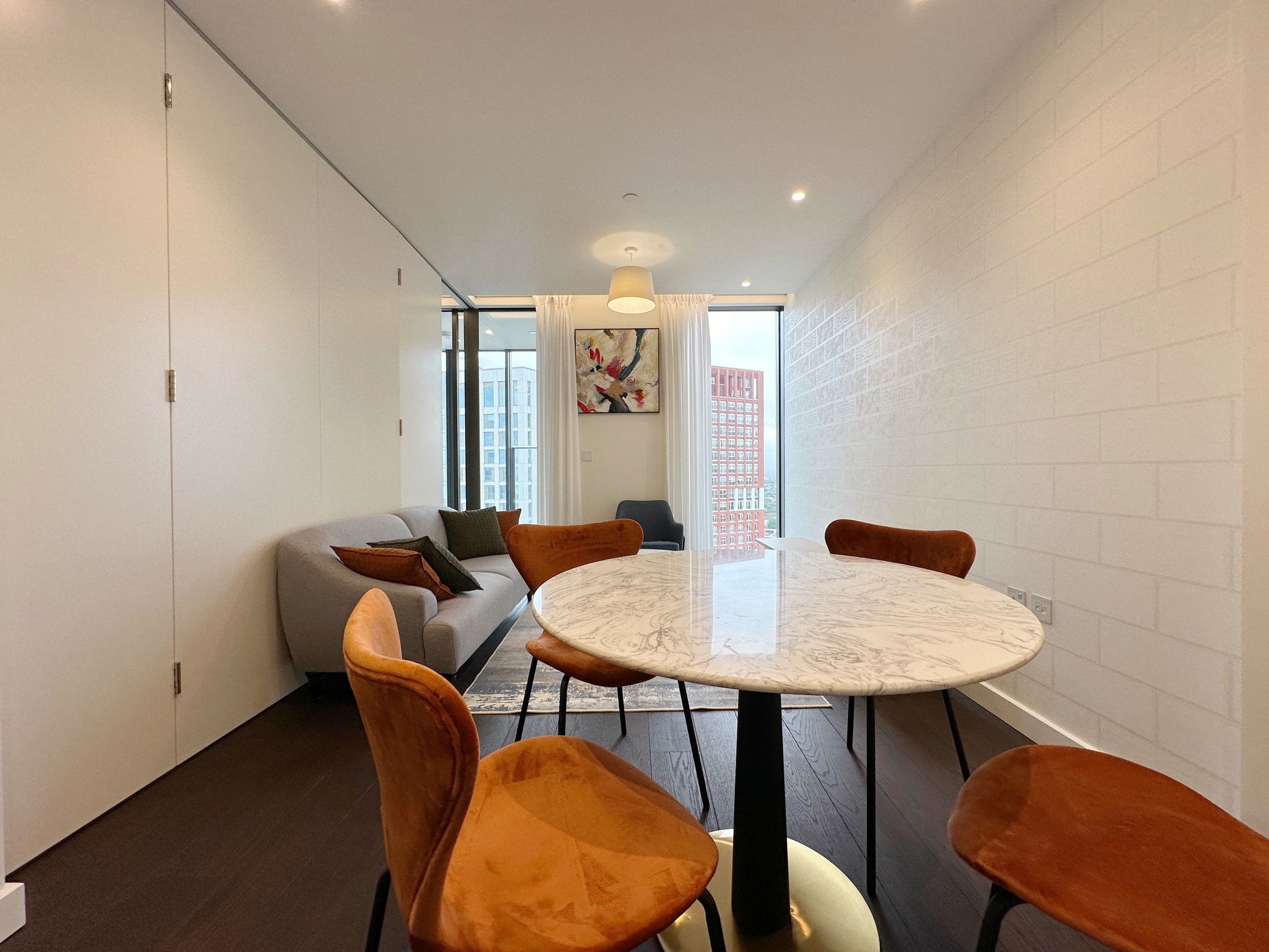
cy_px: 476
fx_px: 513
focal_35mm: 14
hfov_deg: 102.1
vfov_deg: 85.7
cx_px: 634
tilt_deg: -0.4
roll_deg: +0.6
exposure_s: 1/100
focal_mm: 2.22
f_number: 2.2
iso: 64
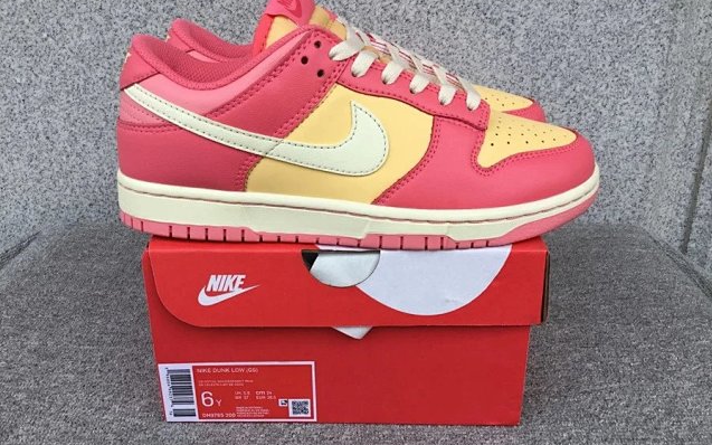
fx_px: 640
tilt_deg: -22.0
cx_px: 355
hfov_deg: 58.1
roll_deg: +0.4
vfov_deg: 38.3
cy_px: 225
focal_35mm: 33
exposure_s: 1/479
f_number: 2.4
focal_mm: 3.3
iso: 25
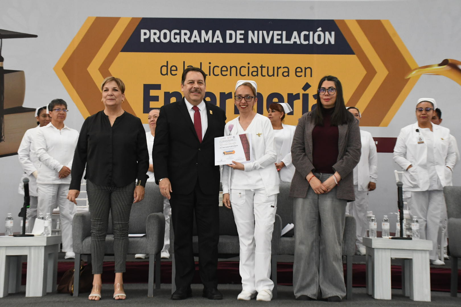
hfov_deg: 33.4
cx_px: 230
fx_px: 768
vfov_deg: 22.6
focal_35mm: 60
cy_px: 154
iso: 3200
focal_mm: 40
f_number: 13
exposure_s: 1/125
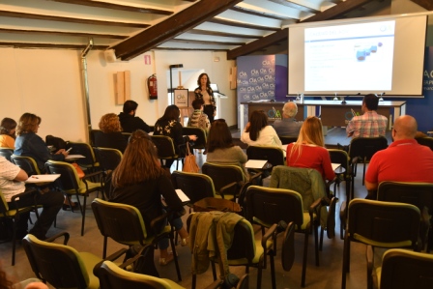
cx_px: 216
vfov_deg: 38.4
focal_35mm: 34
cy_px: 144
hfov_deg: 55.1
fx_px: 415
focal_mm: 23
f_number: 2.8
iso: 1000
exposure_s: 1/50
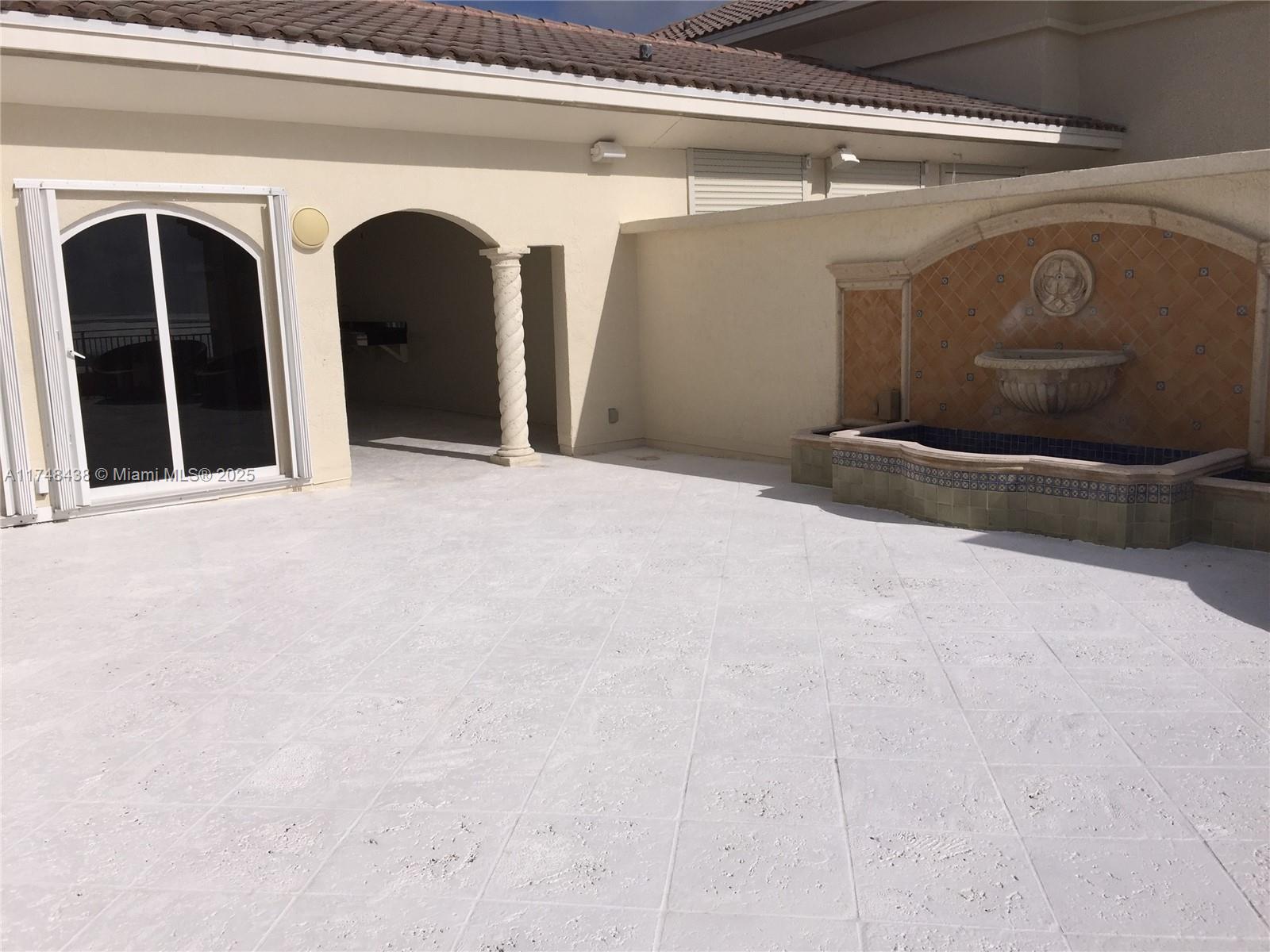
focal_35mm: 29
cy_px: 476
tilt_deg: -11.7
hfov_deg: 61.7
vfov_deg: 48.2
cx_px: 635
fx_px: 1064
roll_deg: +1.5
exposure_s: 1/9901
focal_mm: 4.15
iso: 32
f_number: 2.2
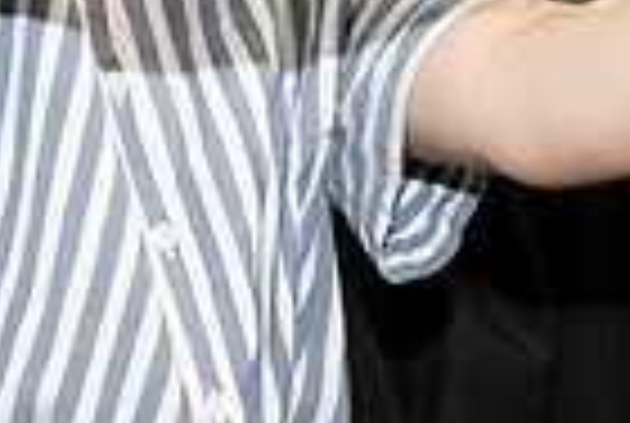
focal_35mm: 182
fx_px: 3192
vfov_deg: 7.3
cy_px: -434
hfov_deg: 11.2
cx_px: 476
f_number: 5.6
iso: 800
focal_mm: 39
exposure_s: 1/80
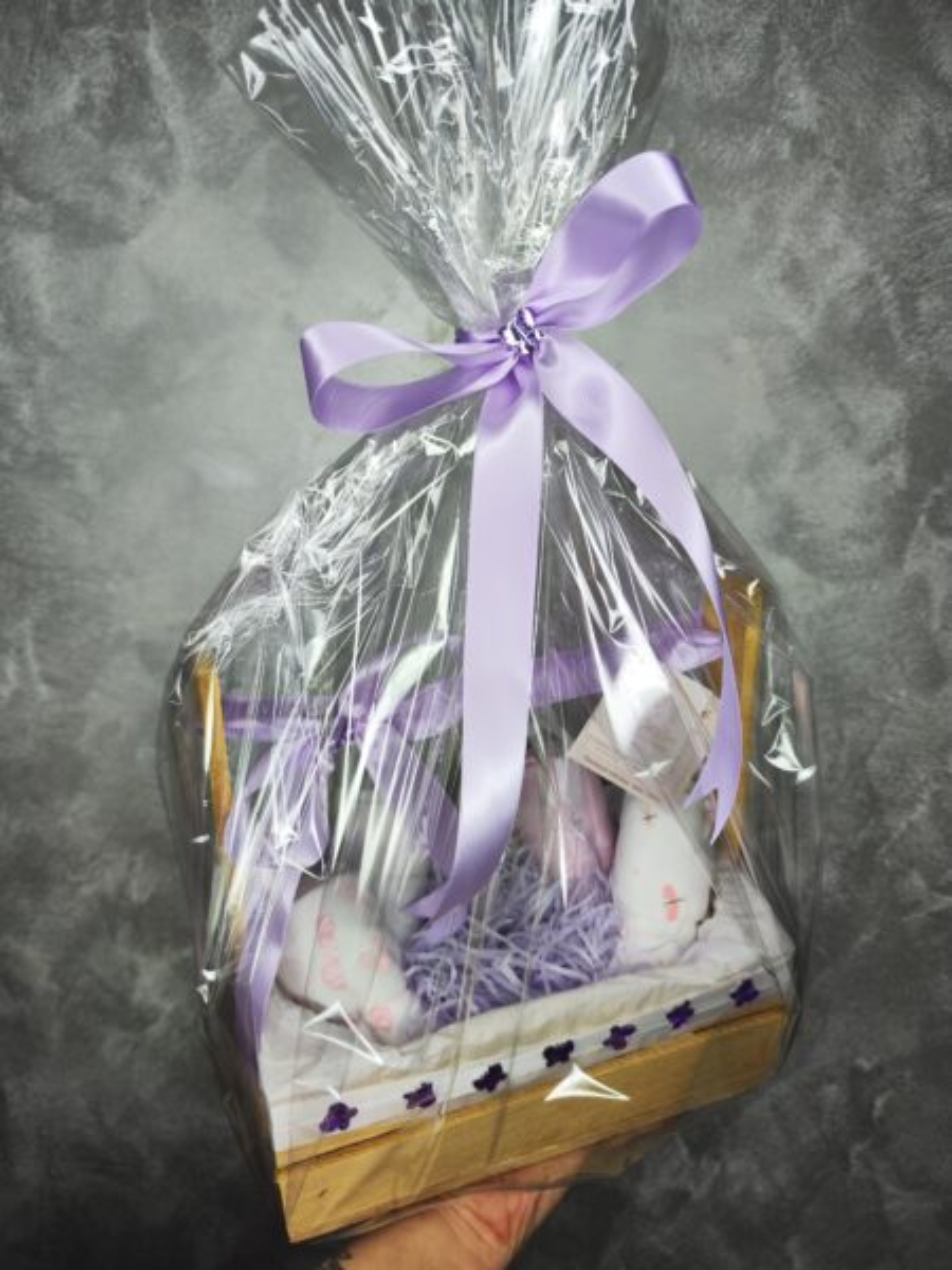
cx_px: 476
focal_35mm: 23
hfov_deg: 58.9
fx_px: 843
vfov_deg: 73.9
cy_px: 635
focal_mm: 7.01
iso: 50
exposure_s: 1/179
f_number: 1.69
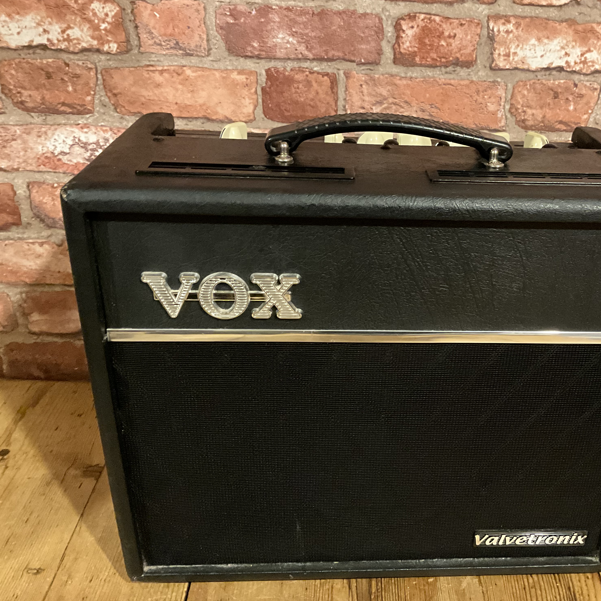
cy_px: 305
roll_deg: -4.7
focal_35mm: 35
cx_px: 390
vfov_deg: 47.2
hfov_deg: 46.6
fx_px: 687
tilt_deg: -27.1
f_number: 1.8
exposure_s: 1/29
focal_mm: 3
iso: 640
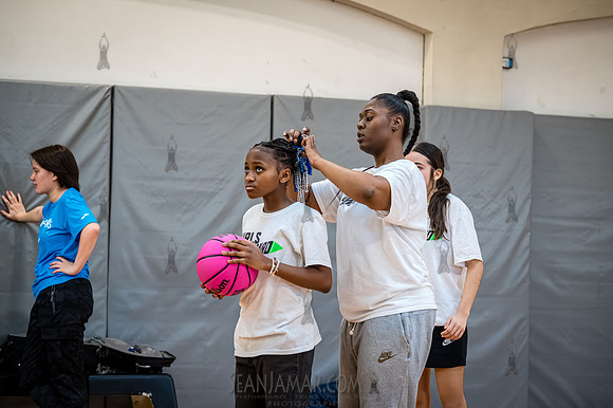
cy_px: 204
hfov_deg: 20.2
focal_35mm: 101
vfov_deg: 13.5
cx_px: 306
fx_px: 1719
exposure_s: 1/1000
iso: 8000
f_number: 4.5
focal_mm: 101
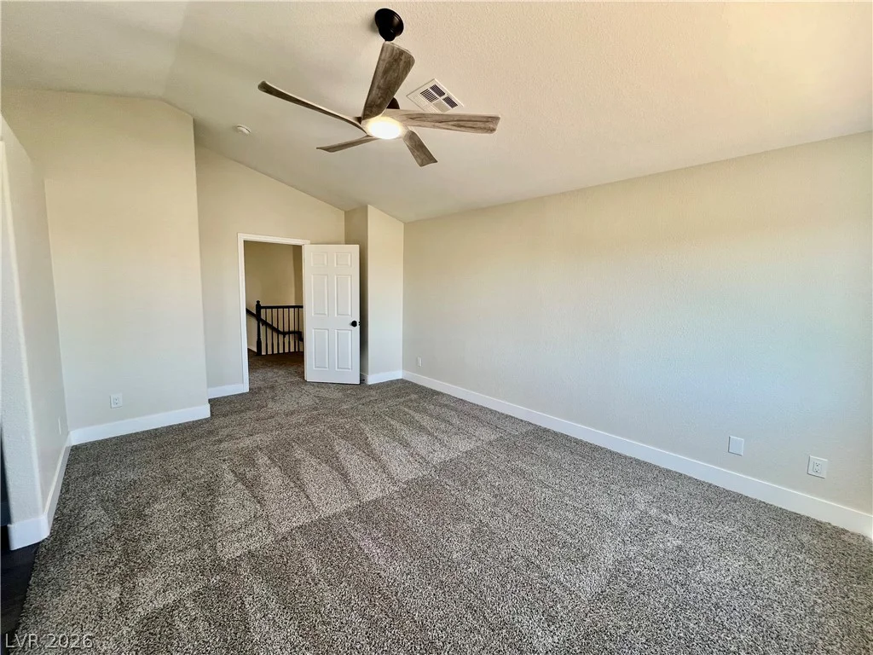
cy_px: 328
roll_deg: -0.9
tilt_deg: -7.1
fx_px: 328
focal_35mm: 13
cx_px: 436
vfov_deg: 89.9
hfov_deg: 106.2
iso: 64
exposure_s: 1/100
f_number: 1.8
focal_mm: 1.57
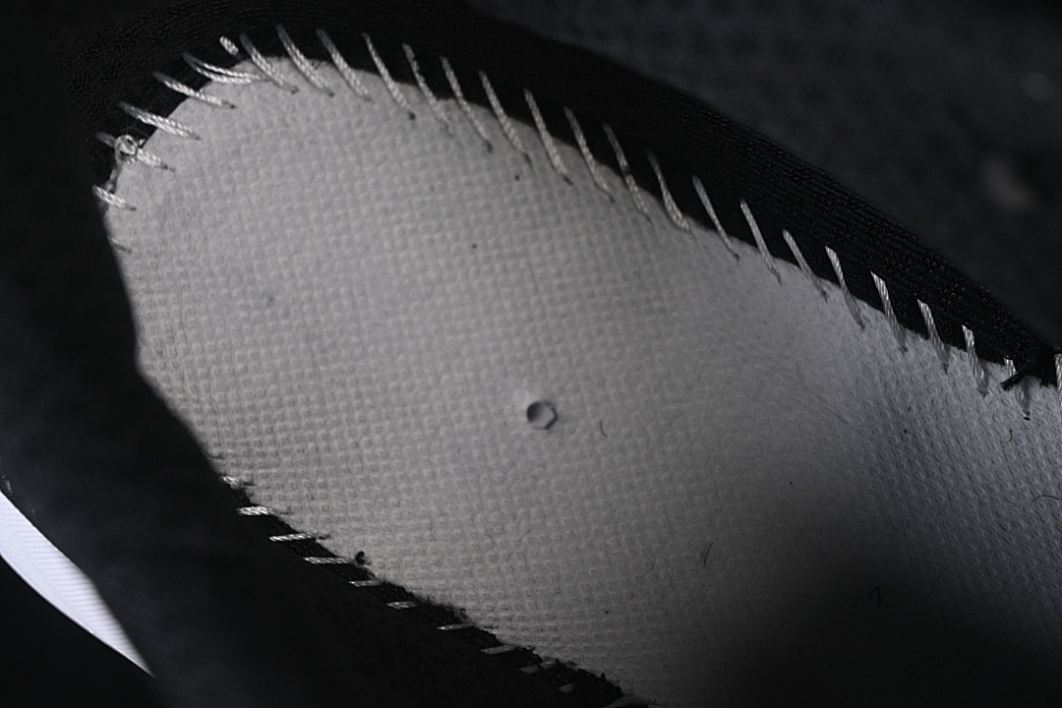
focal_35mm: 75
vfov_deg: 18.2
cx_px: 531
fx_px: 2212
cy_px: 354
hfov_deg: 27.0
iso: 160
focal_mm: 50
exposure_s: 1/60
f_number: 6.3
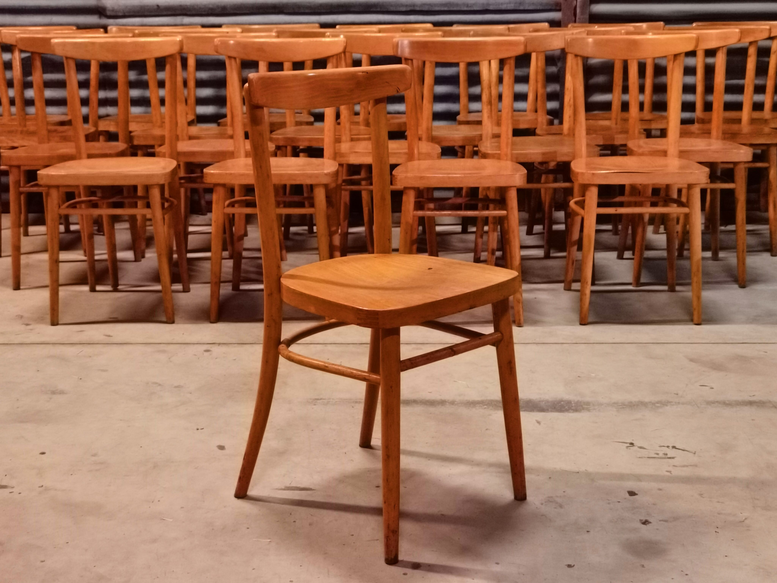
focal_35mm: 49
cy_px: 292
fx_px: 1100
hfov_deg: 38.9
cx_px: 388
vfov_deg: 29.7
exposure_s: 1/20
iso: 800
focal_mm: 6.71
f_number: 1.9
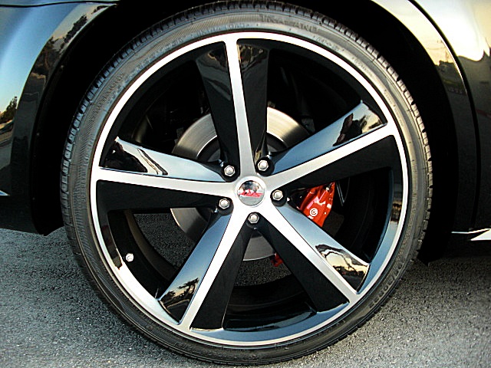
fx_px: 511
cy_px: 184
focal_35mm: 36
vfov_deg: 39.7
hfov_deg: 51.4
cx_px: 246
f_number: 2.8
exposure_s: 1/80
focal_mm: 6.3
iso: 200
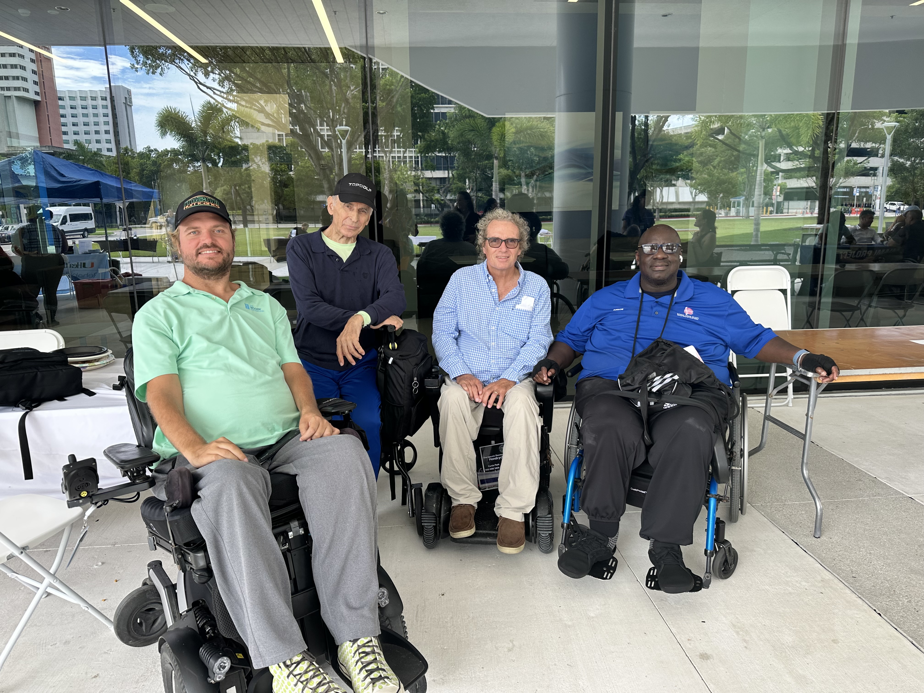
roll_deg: +1.0
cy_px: 346
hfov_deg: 71.6
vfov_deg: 56.8
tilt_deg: -13.9
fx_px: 641
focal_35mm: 24
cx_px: 462
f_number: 1.78
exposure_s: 1/216
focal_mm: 6.86
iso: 64
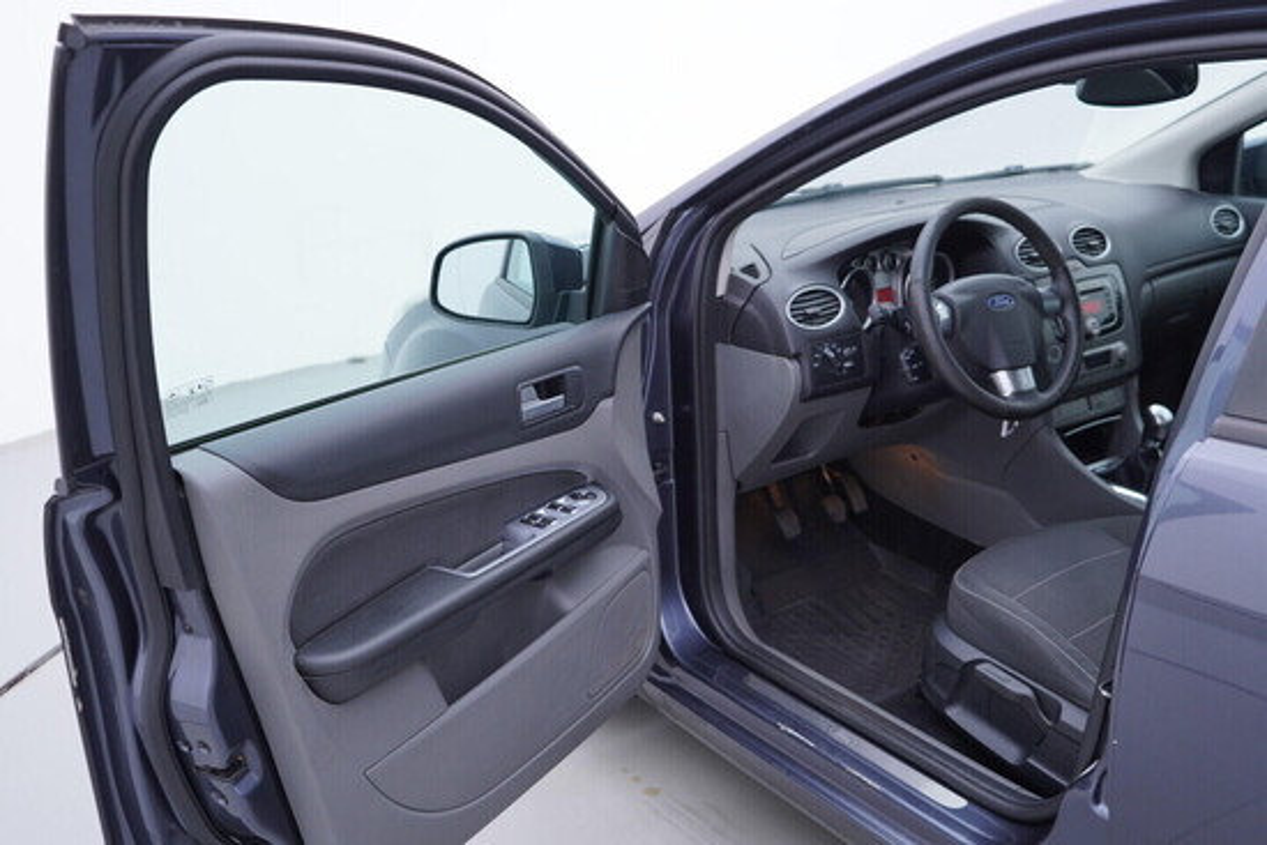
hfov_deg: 53.1
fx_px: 1267
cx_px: 634
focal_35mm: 36
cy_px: 422
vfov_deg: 36.9
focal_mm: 24
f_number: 3.2
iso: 125
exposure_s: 1/50
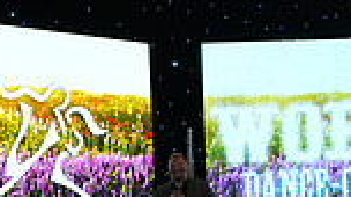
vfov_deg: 8.4
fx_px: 1301
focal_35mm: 140
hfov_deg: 15.3
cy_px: 337
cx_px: 247
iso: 1600
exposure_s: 1/250
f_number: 5
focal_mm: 35
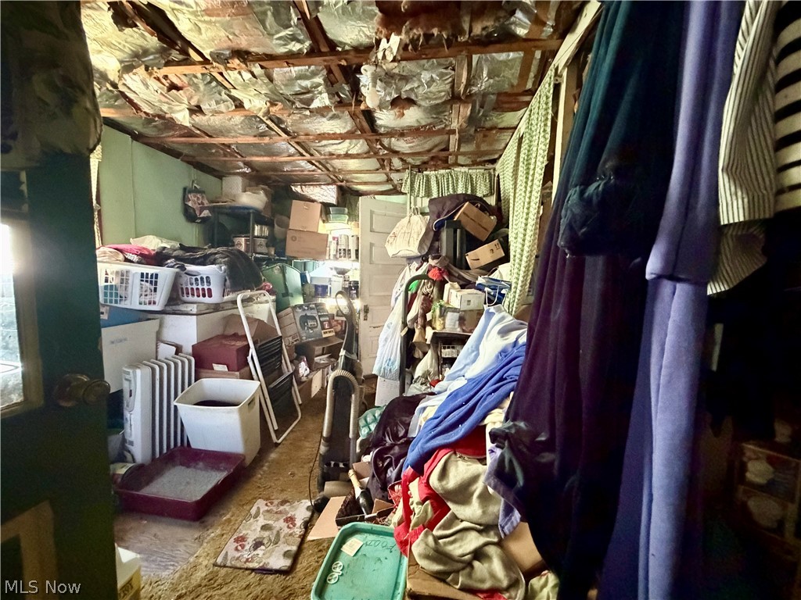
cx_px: 400
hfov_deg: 102.1
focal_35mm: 14
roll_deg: -0.4
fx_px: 324
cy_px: 300
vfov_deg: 85.7
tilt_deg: -4.9
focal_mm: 2.22
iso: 3200
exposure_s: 1/17
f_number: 2.2
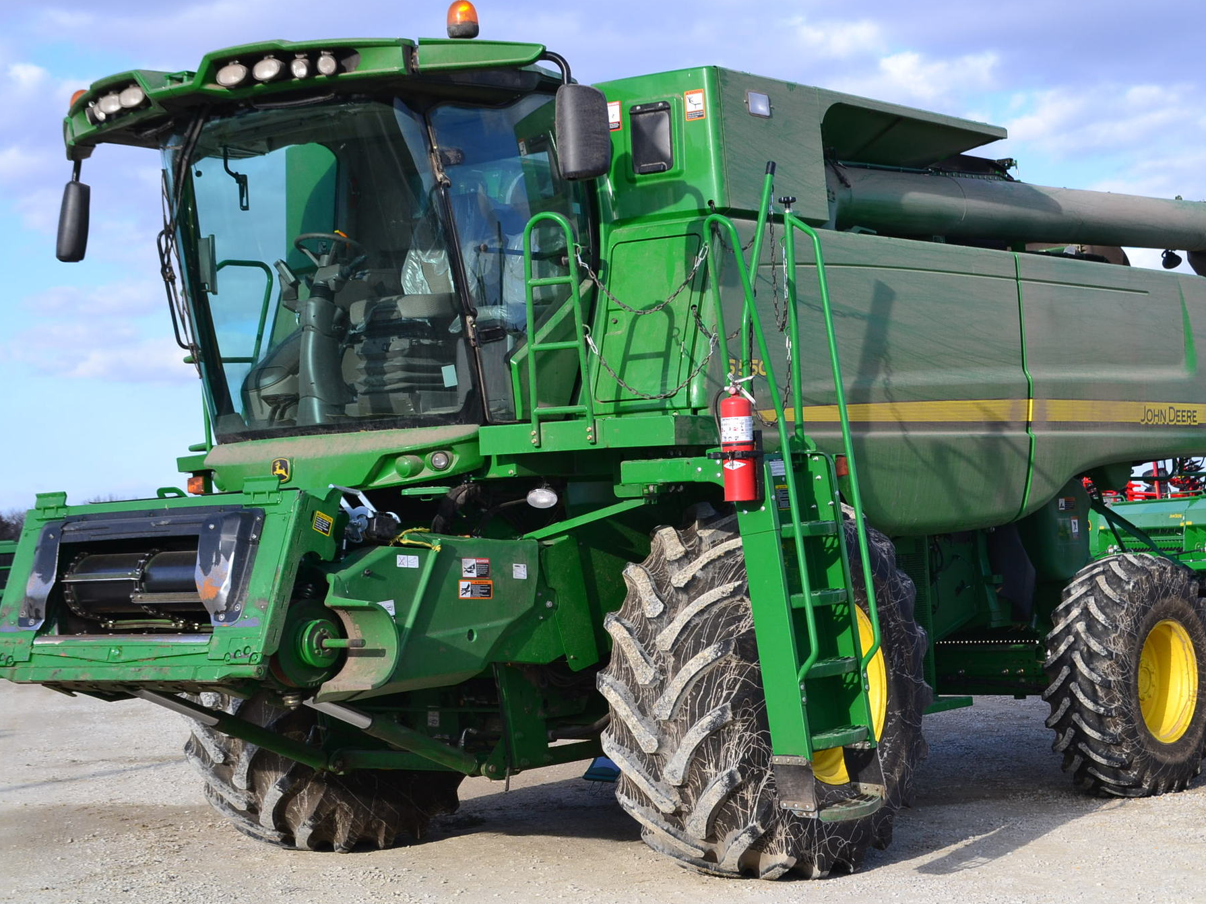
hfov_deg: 29.4
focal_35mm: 66
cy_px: 446
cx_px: 640
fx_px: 2299
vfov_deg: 22.2
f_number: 10
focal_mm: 40
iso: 400
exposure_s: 1/250
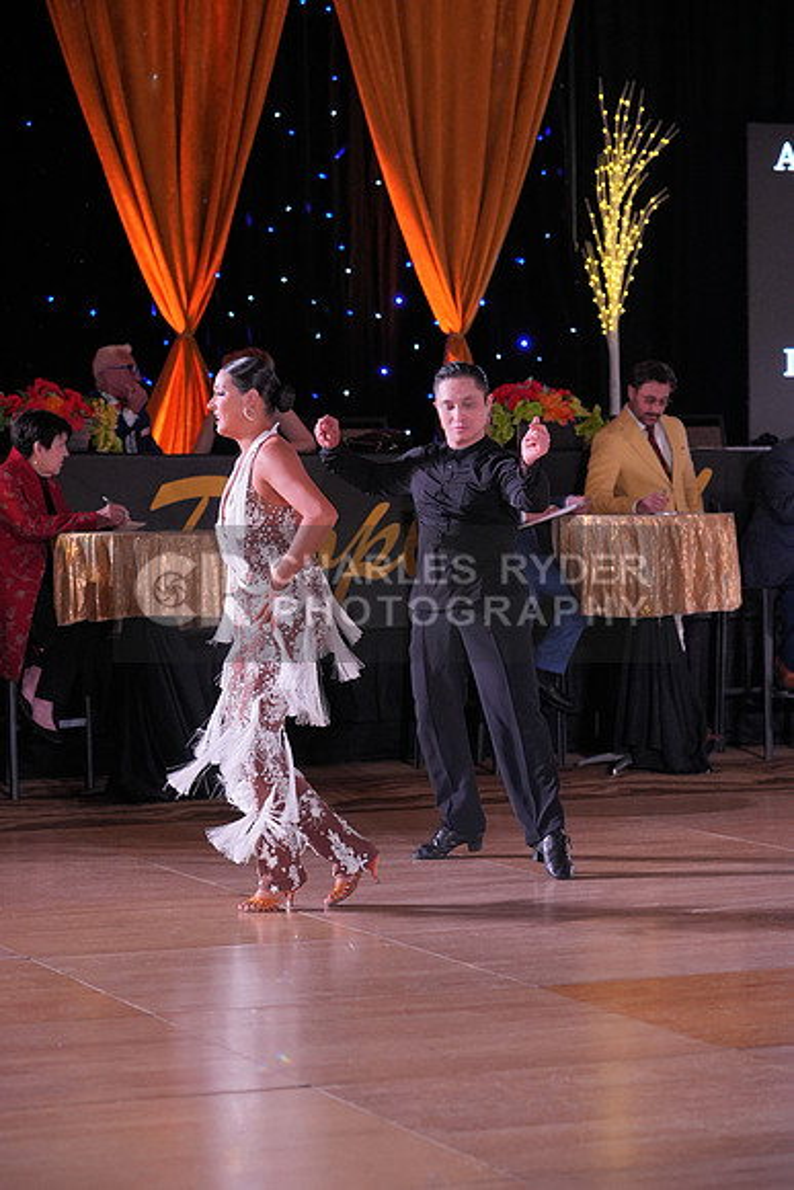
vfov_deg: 21.0
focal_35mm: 97
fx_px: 3207
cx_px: 397
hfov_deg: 14.1
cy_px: 595
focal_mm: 97
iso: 2000
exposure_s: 1/400
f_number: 4
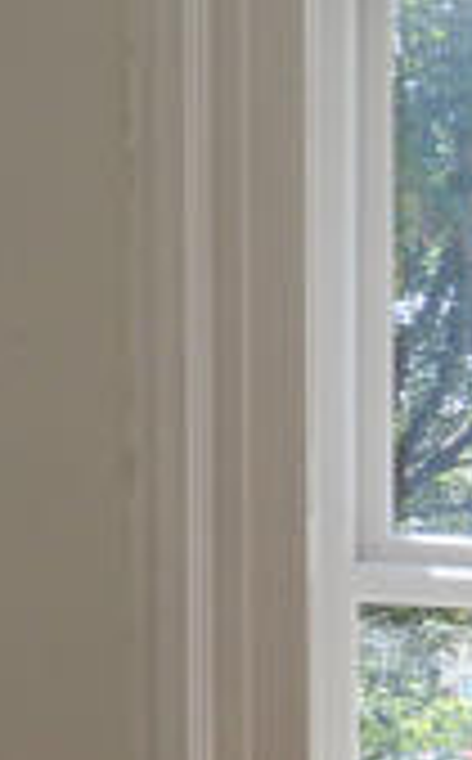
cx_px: 1933
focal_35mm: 102
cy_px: 807
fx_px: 2110
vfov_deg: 19.6
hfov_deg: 7.8
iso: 220
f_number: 5.6
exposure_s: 1/125
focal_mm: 11
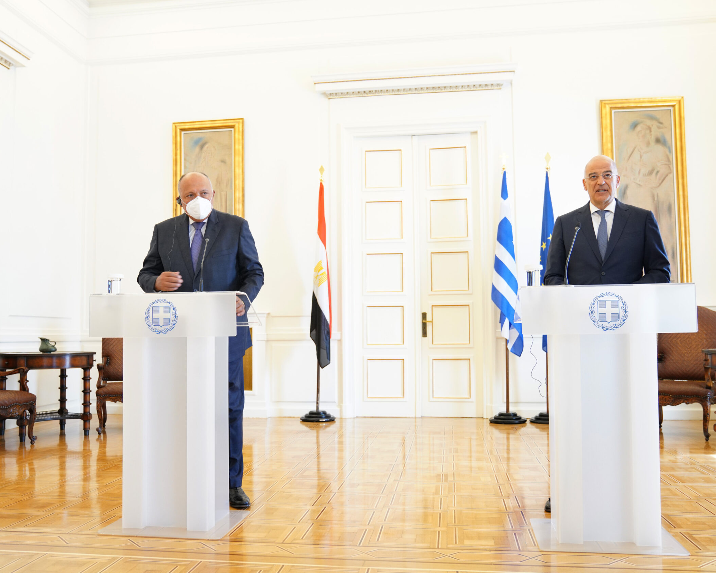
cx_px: 367
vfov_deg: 45.8
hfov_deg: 55.7
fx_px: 678
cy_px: 288
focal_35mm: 32
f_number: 3.5
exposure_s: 1/80
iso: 1600
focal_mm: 28
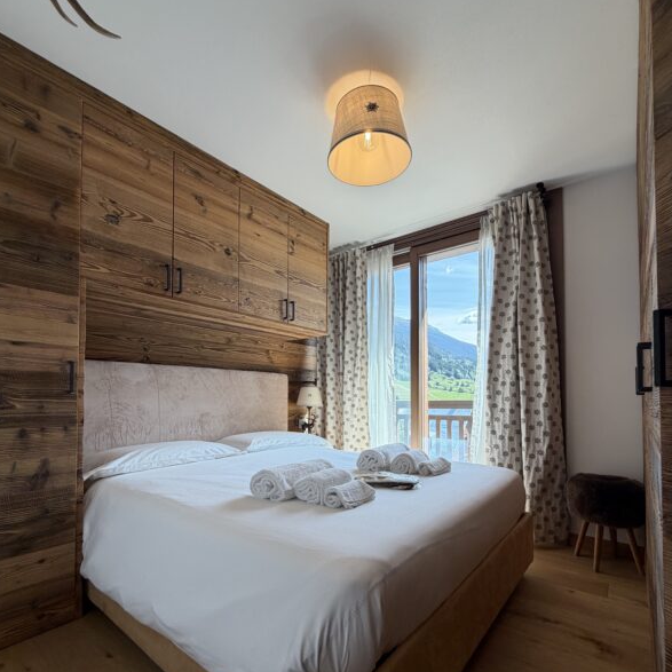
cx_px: 341
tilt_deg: +0.9
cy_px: 393
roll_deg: -0.2
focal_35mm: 17
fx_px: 373
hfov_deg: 84.0
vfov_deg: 83.2
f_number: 2.2
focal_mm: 2.22
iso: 40
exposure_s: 1/131
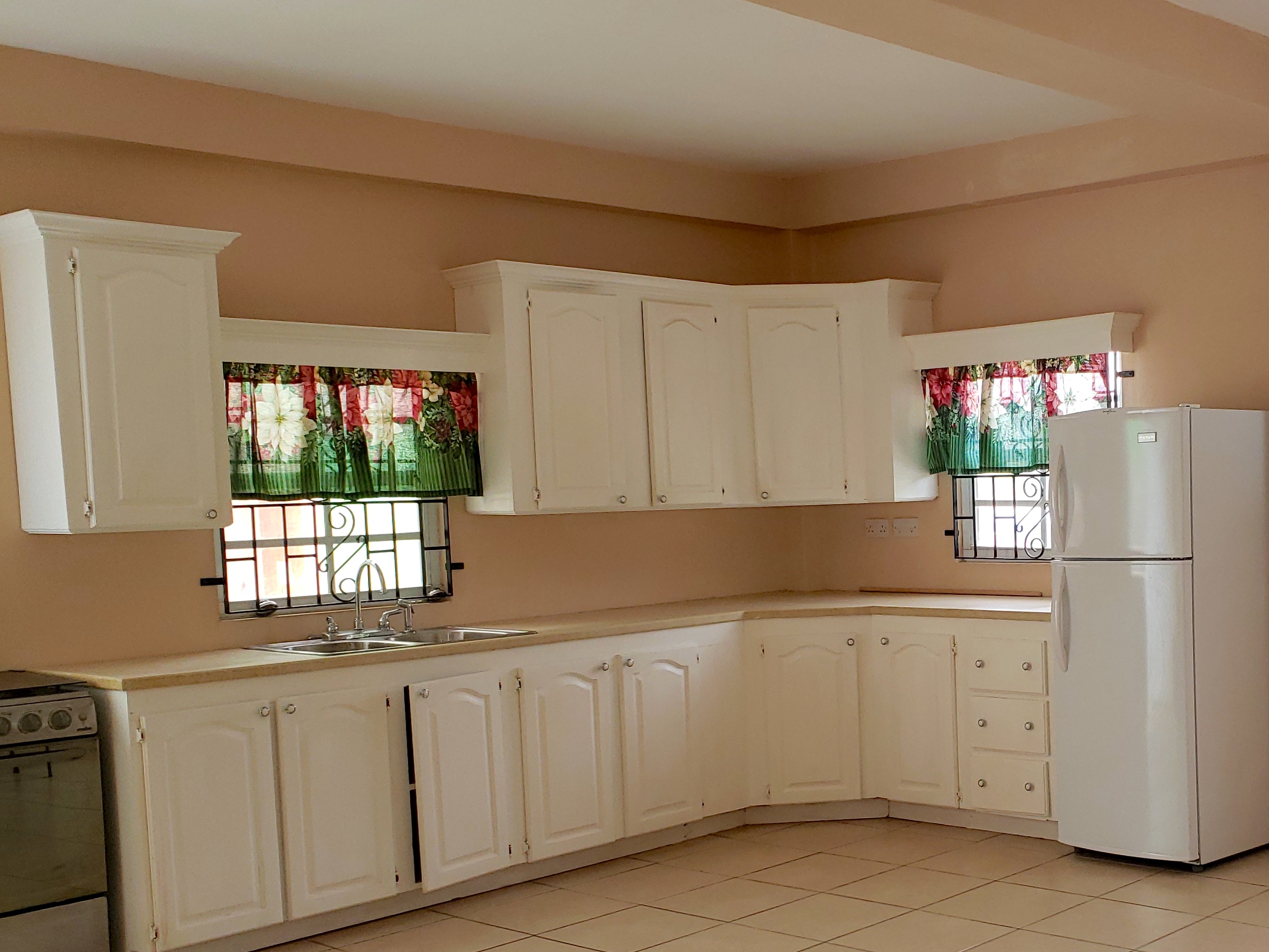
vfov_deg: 33.3
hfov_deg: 41.7
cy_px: 641
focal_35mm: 43
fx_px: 1576
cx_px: 1043
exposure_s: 1/50
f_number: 2.4
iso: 100
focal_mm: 4.3
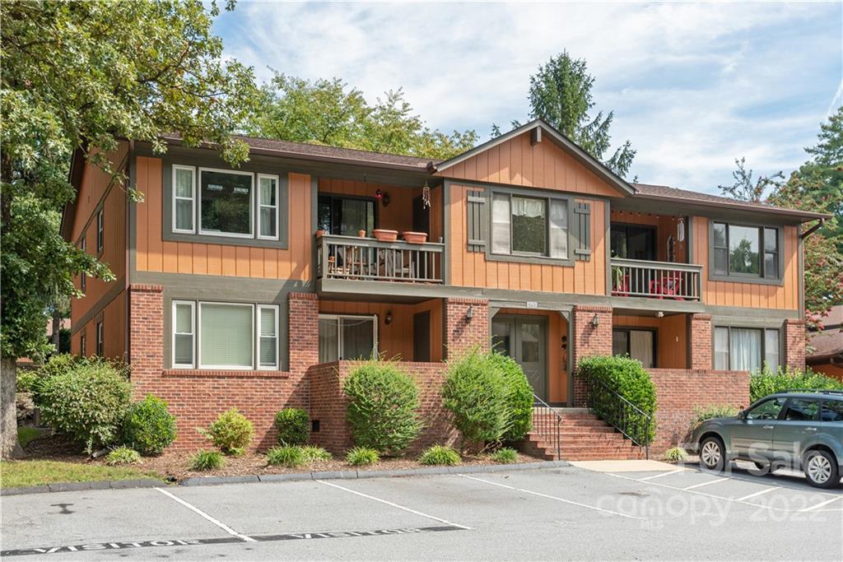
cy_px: 281
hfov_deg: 54.4
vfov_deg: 37.9
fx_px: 820
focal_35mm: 35
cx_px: 422
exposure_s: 1/800
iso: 320
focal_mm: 35
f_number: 7.1
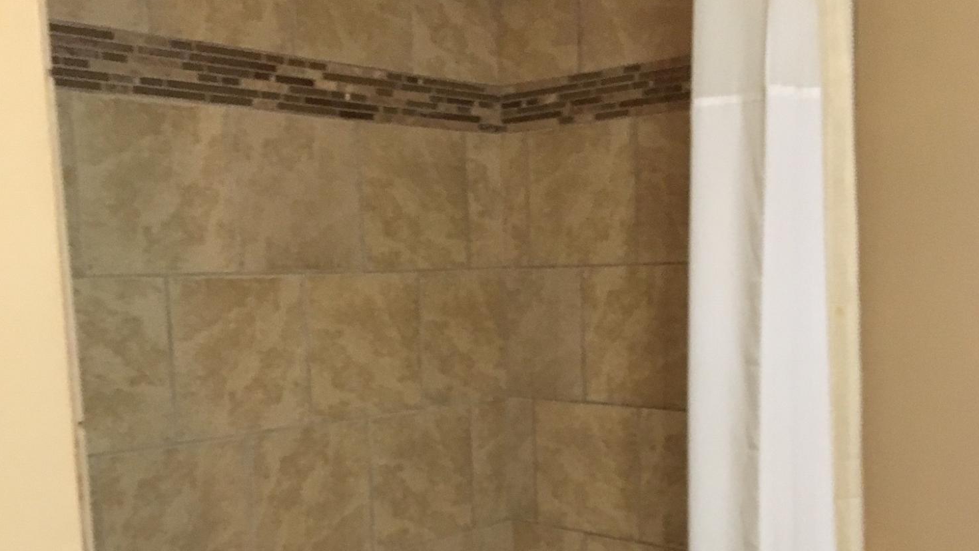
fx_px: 1116
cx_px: 498
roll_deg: +0.5
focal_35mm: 43
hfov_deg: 47.4
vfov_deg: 27.2
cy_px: 439
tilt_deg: -9.2
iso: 200
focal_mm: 4.15
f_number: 2.2
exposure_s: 1/30
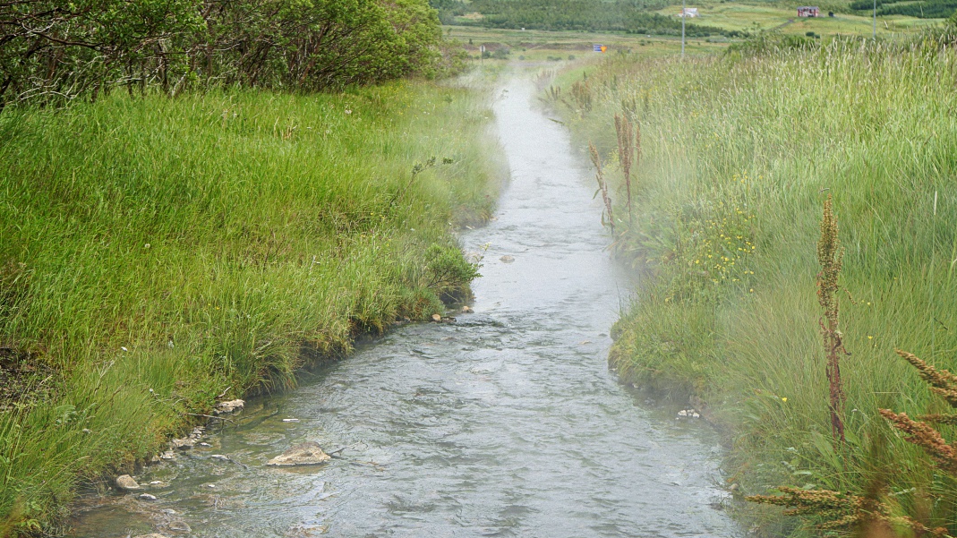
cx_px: 480
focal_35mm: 73
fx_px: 1852
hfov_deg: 29.0
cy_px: 238
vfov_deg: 16.5
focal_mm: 46
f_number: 5
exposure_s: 1/200
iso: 100
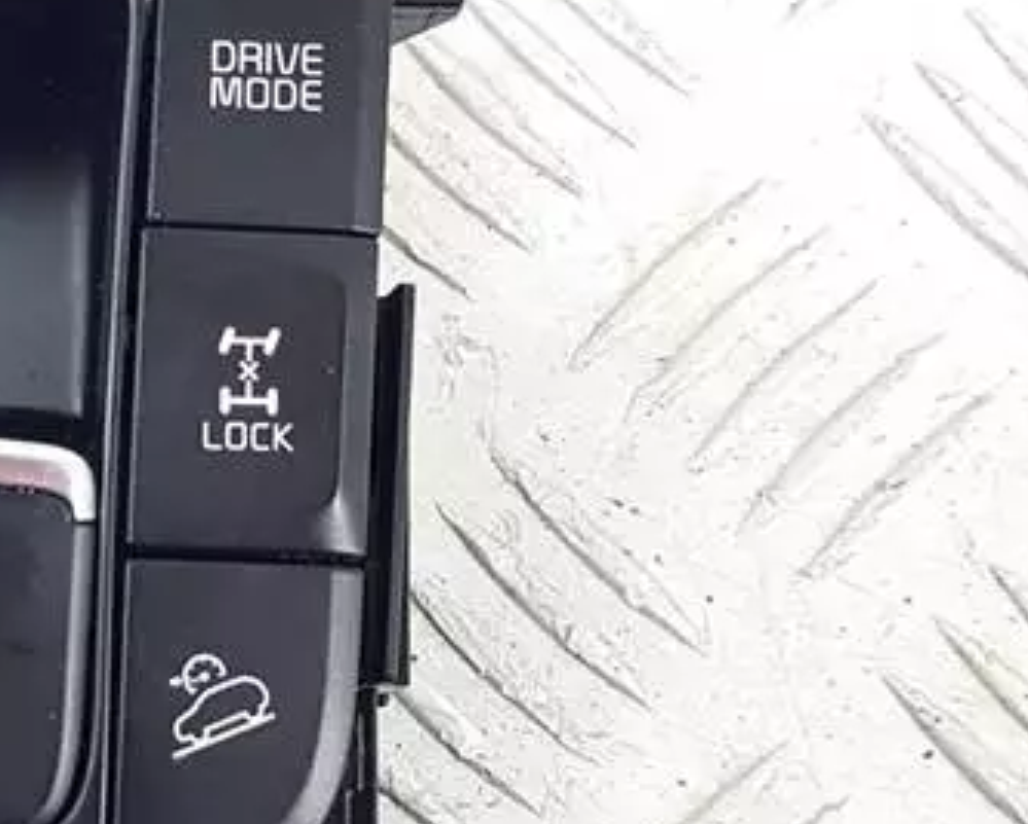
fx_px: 2375
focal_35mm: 78
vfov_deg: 19.7
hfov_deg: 22.9
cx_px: -127
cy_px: 447
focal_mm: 4.2
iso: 100
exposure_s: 1/50
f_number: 1.7
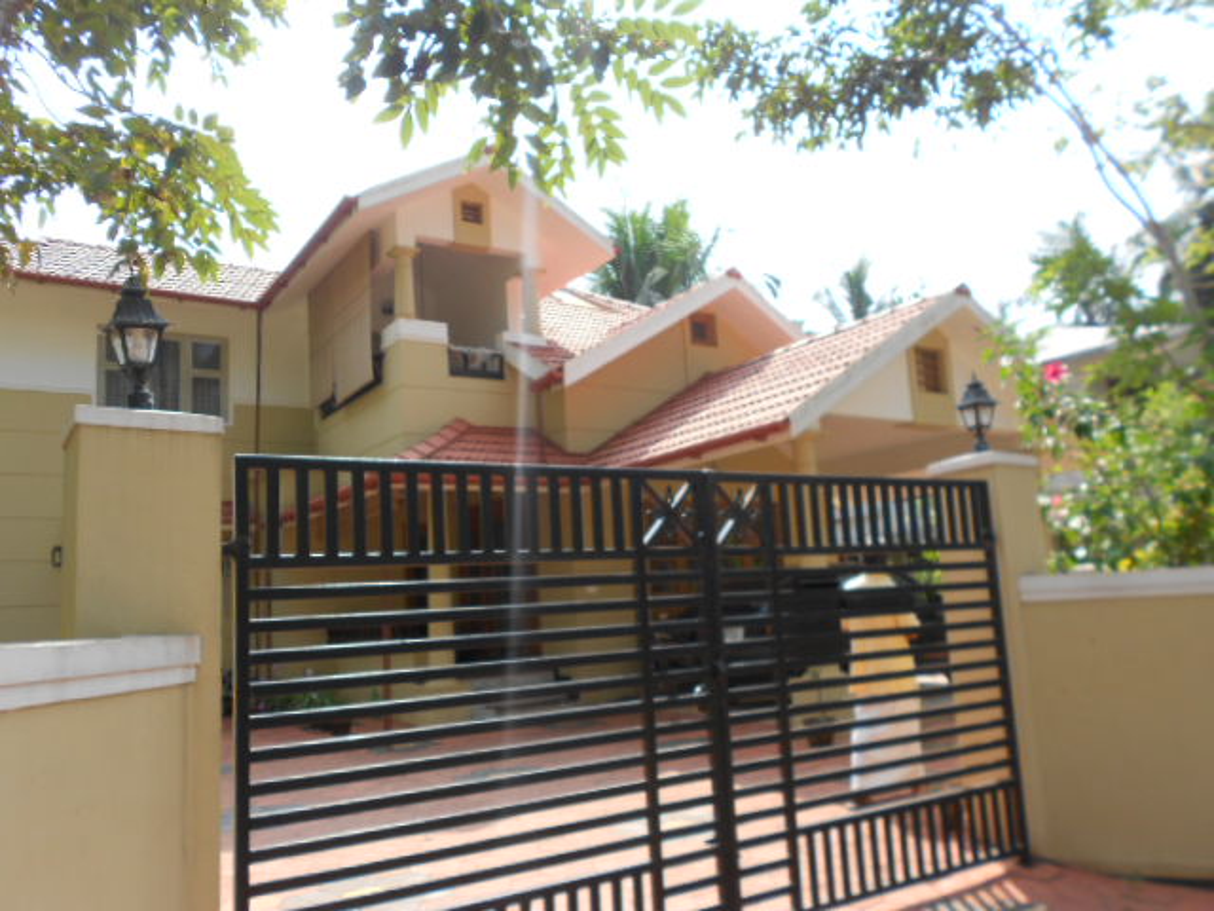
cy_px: 456
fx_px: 912
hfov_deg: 67.3
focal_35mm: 26
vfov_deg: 53.1
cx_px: 607
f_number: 3.2
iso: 80
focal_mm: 4.6
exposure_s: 1/250
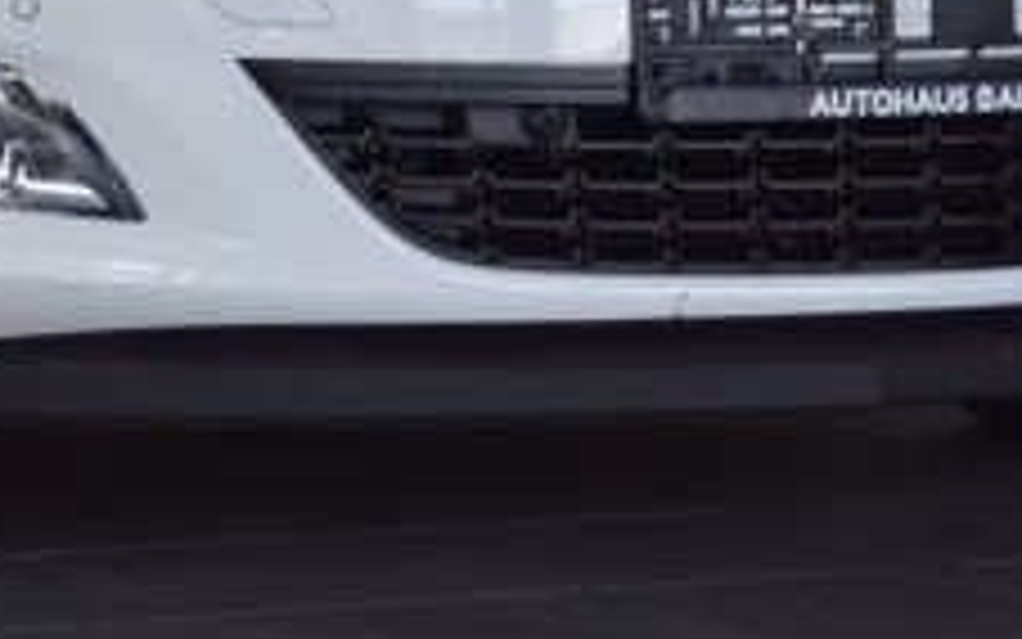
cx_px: -68
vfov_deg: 4.7
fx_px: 7801
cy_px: -234
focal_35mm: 280
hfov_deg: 7.5
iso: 400
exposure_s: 1/60
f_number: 5
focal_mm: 52
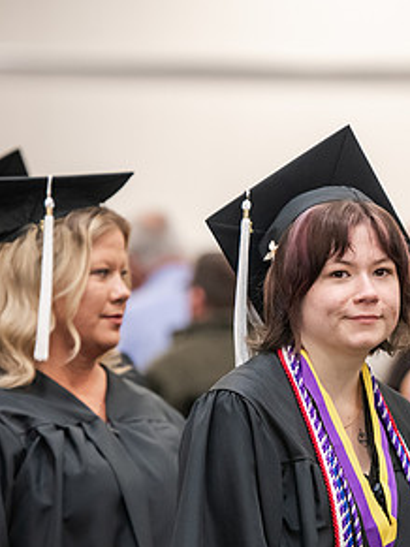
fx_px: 4694
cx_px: 378
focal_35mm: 297
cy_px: 358
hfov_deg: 5.0
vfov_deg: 6.7
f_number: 3.2
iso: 2500
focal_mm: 155
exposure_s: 1/200
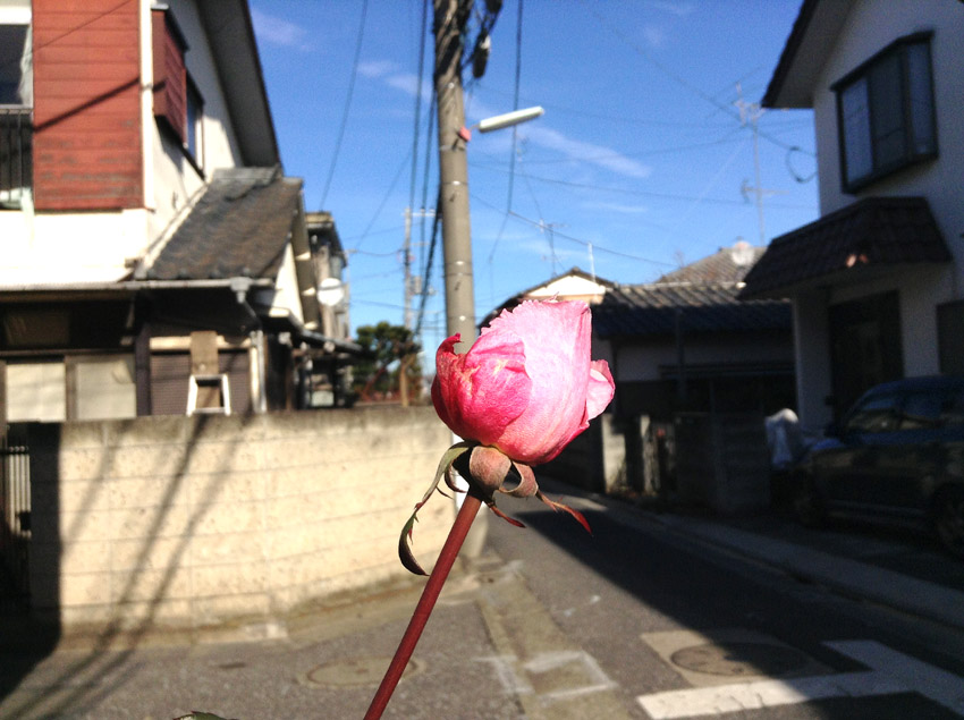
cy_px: 360
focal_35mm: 33
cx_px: 482
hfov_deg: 55.4
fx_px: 918
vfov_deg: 42.8
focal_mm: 3.3
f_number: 2.4
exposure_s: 1/1704
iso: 32
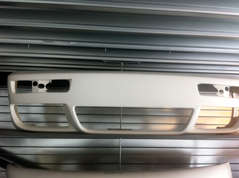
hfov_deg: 47.9
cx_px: 130
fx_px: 269
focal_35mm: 39
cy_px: 88
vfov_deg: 36.7
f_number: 2.8
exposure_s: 1/15
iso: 125
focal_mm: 3.85
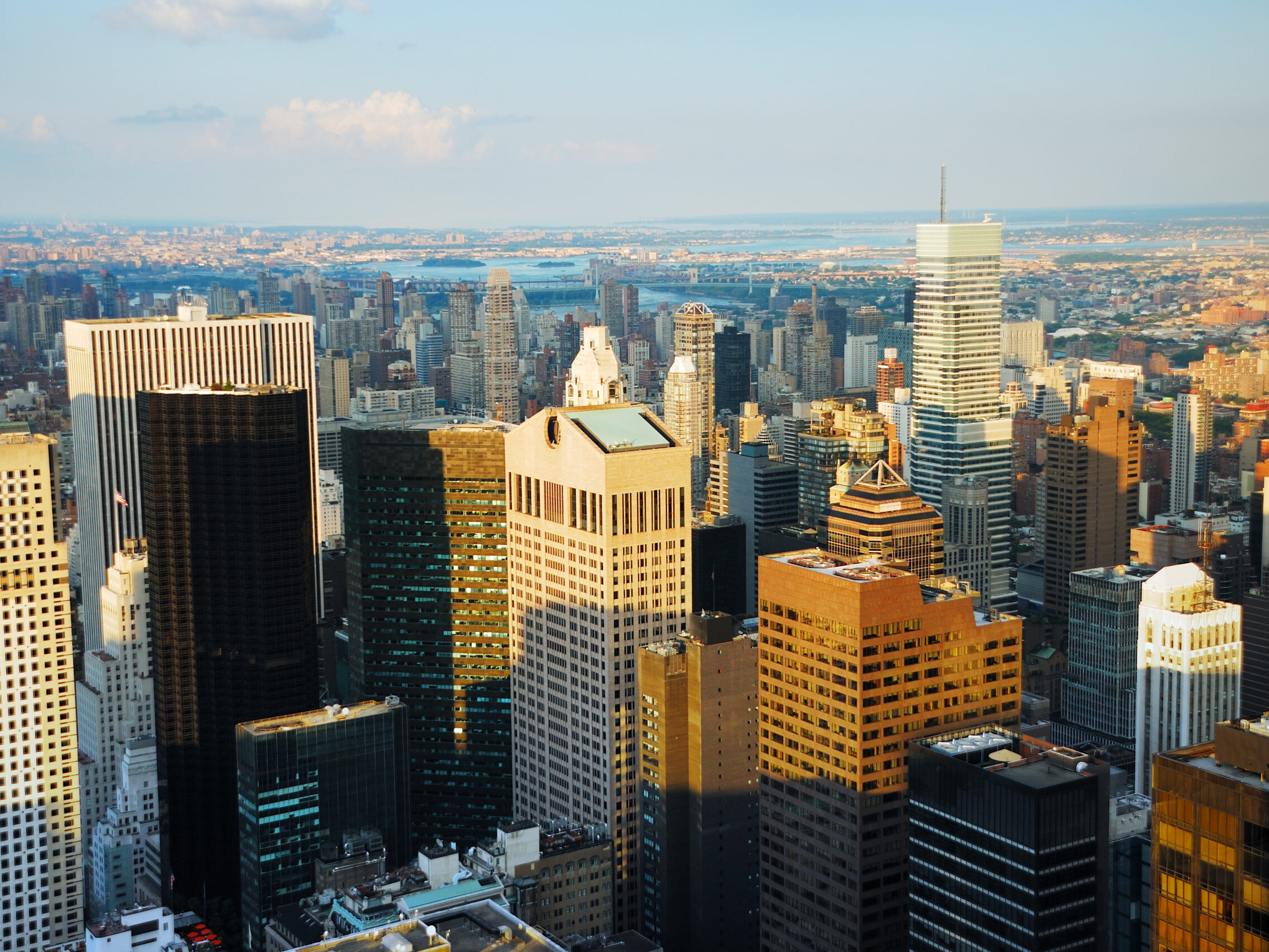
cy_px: 475
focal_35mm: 51
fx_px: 1853
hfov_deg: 37.8
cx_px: 653
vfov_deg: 28.8
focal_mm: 31
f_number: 4.2
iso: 100
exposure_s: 1/80
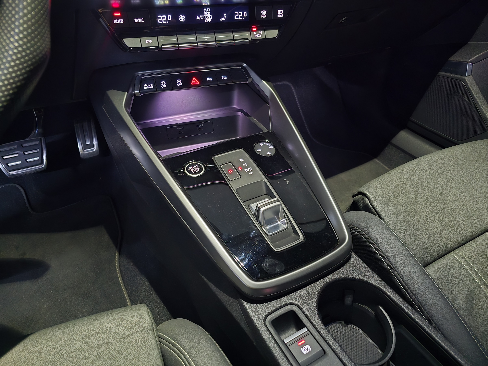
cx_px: 244
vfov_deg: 58.9
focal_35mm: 23
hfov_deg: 73.9
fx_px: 324
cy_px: 183
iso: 2500
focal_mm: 6.3
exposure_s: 1/15
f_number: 1.7
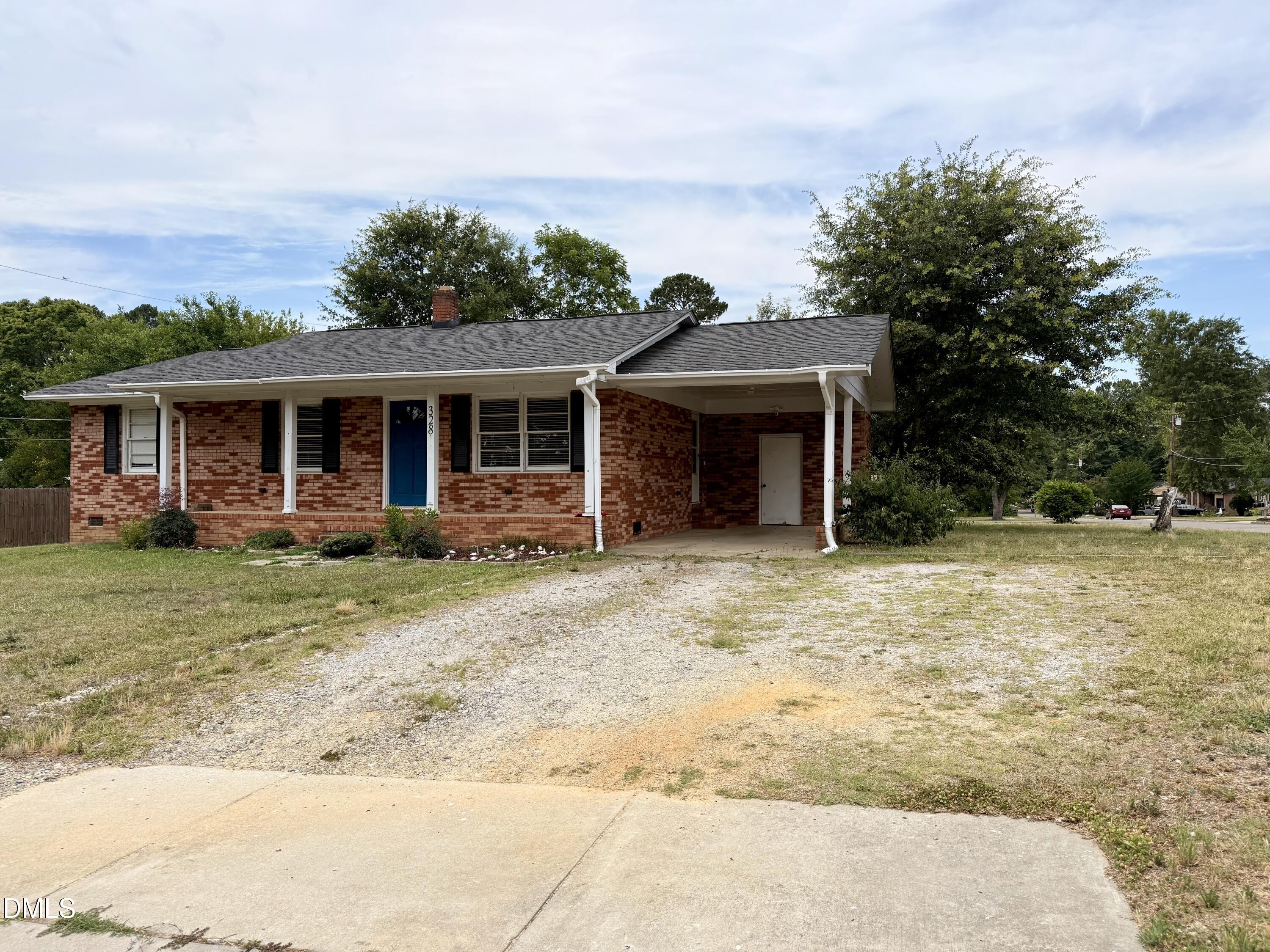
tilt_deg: +0.9
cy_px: 476
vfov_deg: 56.8
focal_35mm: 24
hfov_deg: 71.6
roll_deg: -0.3
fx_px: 881
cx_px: 635
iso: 125
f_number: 1.78
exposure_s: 1/3425
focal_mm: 6.76
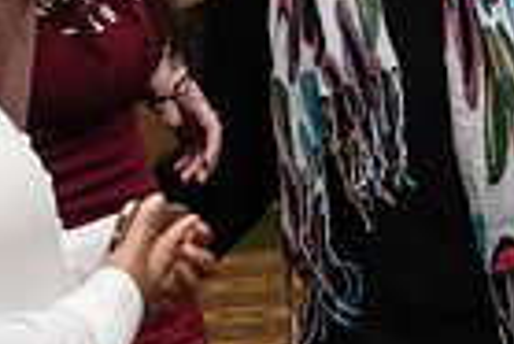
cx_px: 388
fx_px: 3330
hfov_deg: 8.8
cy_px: -76
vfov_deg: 5.9
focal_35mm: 233
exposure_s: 1/200
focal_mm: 56
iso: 1600
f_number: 5.6
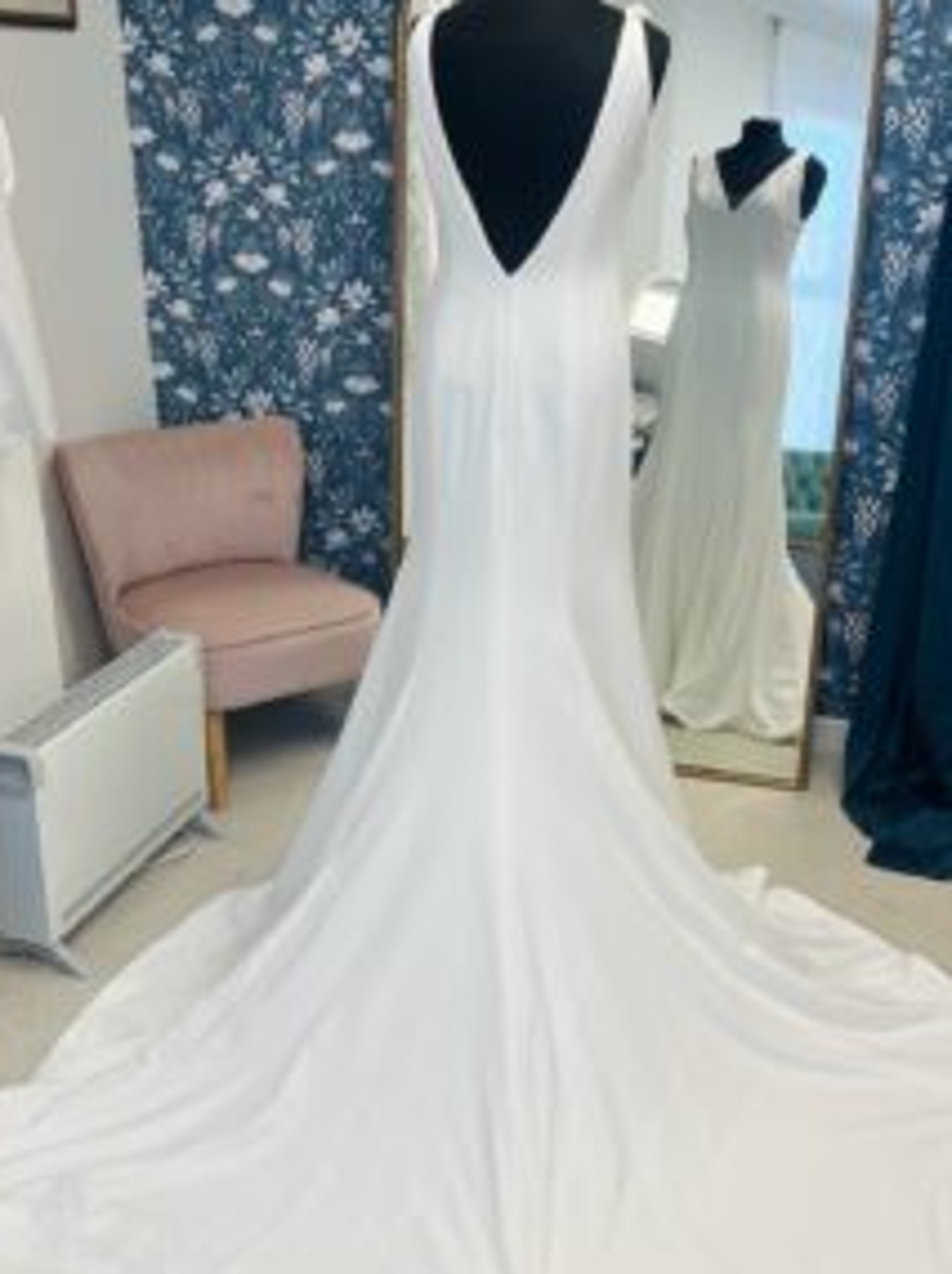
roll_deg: +1.0
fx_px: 1433
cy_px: 704
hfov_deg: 36.7
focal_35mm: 39
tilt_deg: -23.4
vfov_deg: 47.8
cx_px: 523
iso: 40
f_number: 1.6
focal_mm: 5.1
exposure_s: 1/100
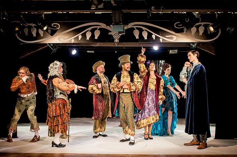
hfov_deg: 46.5
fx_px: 276
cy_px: 78
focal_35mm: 42
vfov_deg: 31.8
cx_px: 118
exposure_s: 1/80
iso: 1600
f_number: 2.8
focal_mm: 28
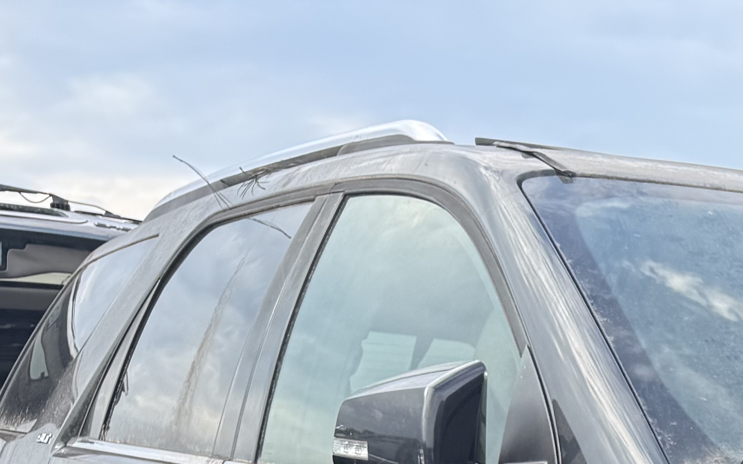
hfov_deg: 21.5
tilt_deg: -4.6
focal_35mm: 83
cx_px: 1071
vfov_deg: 13.8
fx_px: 1681
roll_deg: +0.3
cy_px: 866
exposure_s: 1/1060
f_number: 1.78
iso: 80
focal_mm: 6.76
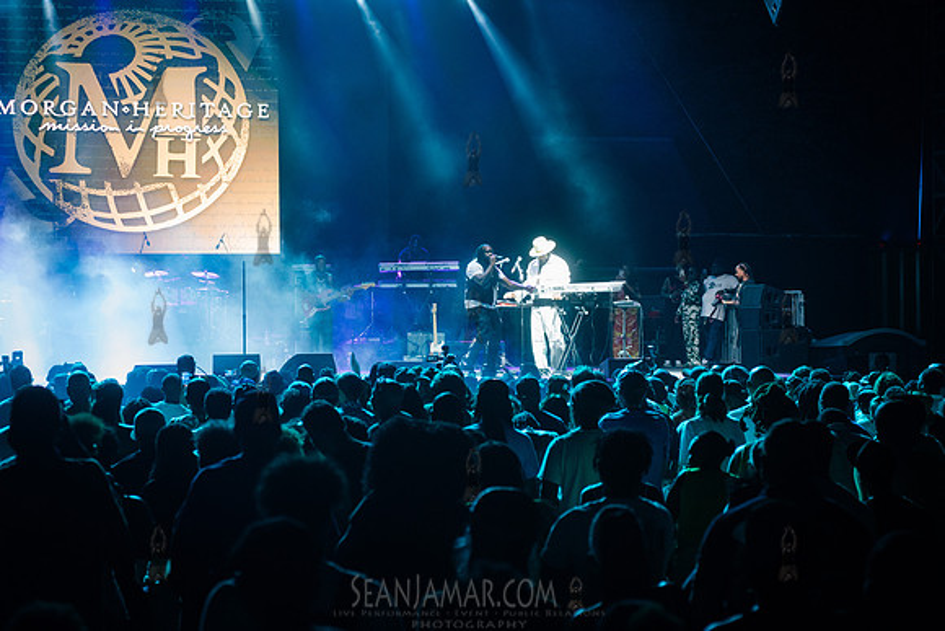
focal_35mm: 83
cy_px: 316
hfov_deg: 24.4
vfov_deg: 16.4
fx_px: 2187
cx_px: 472
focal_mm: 80
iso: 3200
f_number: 4
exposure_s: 1/250
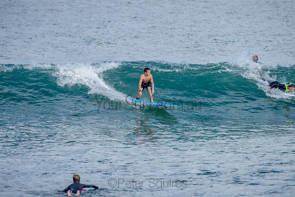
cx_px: 148
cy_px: 98
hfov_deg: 3.4
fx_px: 5016
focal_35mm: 612
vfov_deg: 2.2
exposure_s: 1/1250
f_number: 5.6
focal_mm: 500
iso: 220
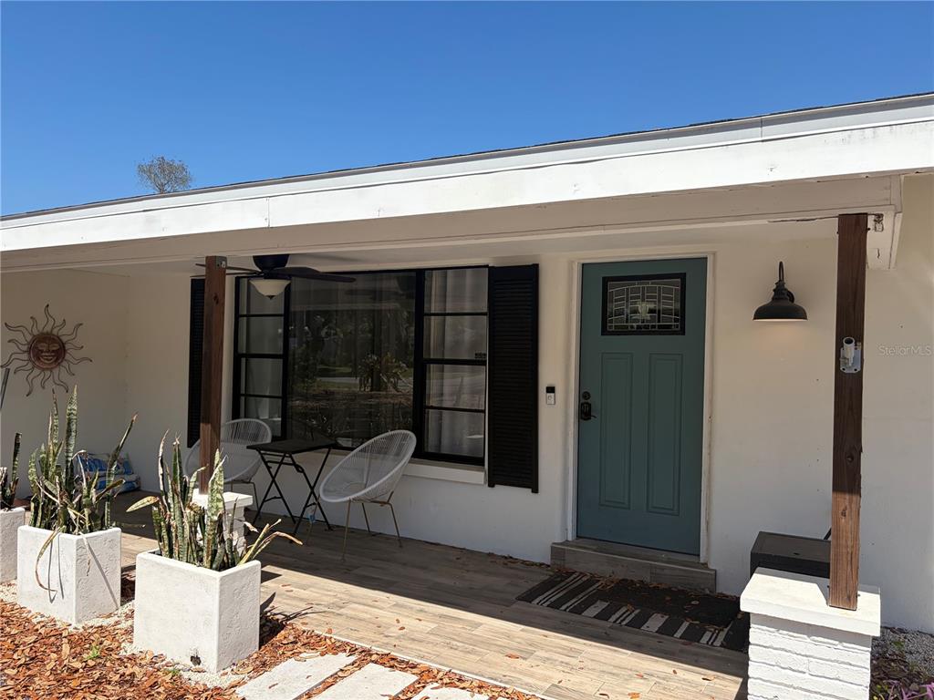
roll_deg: -1.0
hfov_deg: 67.3
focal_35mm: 26
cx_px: 467
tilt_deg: +2.0
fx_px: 702
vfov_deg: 53.1
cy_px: 350
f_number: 1.6
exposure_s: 1/5814
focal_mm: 5.96
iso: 64
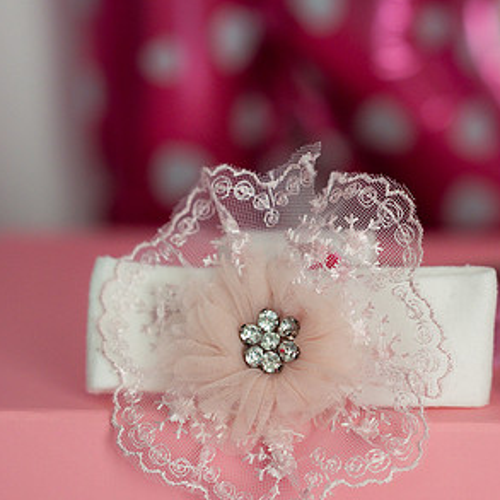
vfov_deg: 12.2
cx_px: 461
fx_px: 2337
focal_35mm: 143
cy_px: 283
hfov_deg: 12.1
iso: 1250
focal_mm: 85
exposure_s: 1/200
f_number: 2.2
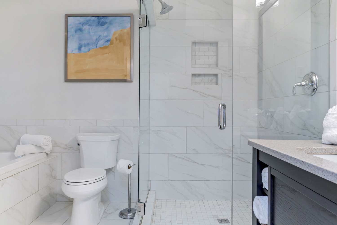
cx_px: 168
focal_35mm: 24
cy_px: 112
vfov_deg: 53.2
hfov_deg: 73.7
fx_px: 225
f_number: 10
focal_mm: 24
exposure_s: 1/5
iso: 400
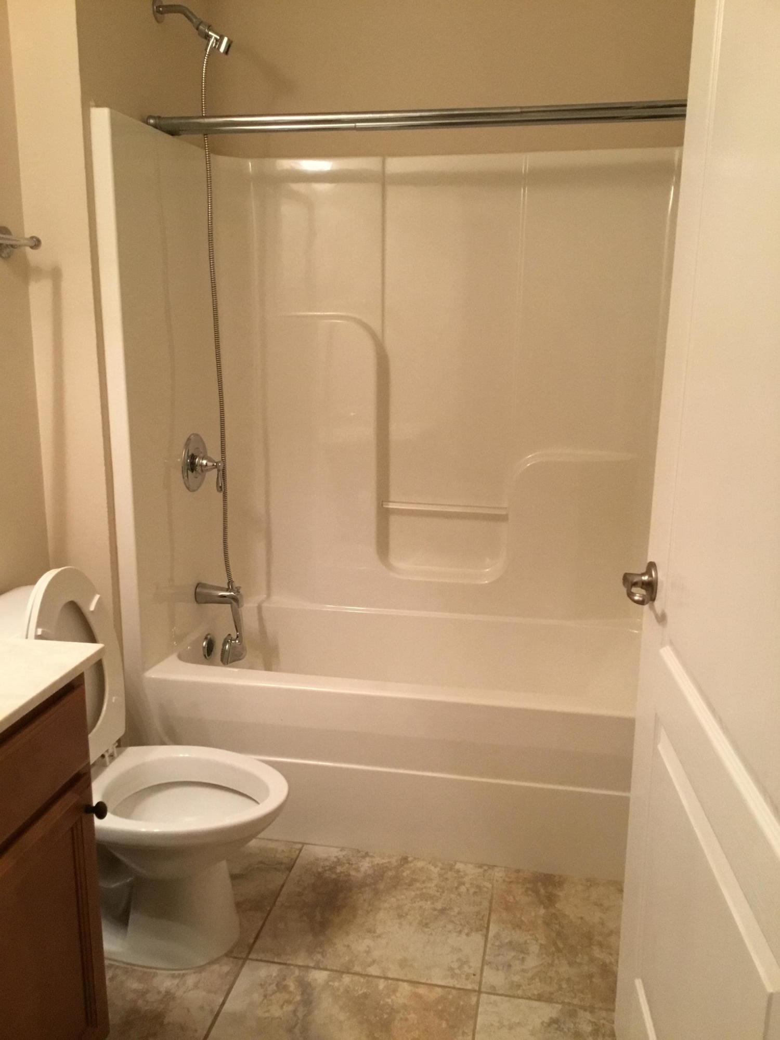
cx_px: 390
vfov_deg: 58.4
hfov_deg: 45.4
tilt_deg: -12.2
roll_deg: +1.1
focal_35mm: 31
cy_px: 520
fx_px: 931
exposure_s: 1/33
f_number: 2.4
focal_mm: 3.3
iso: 200
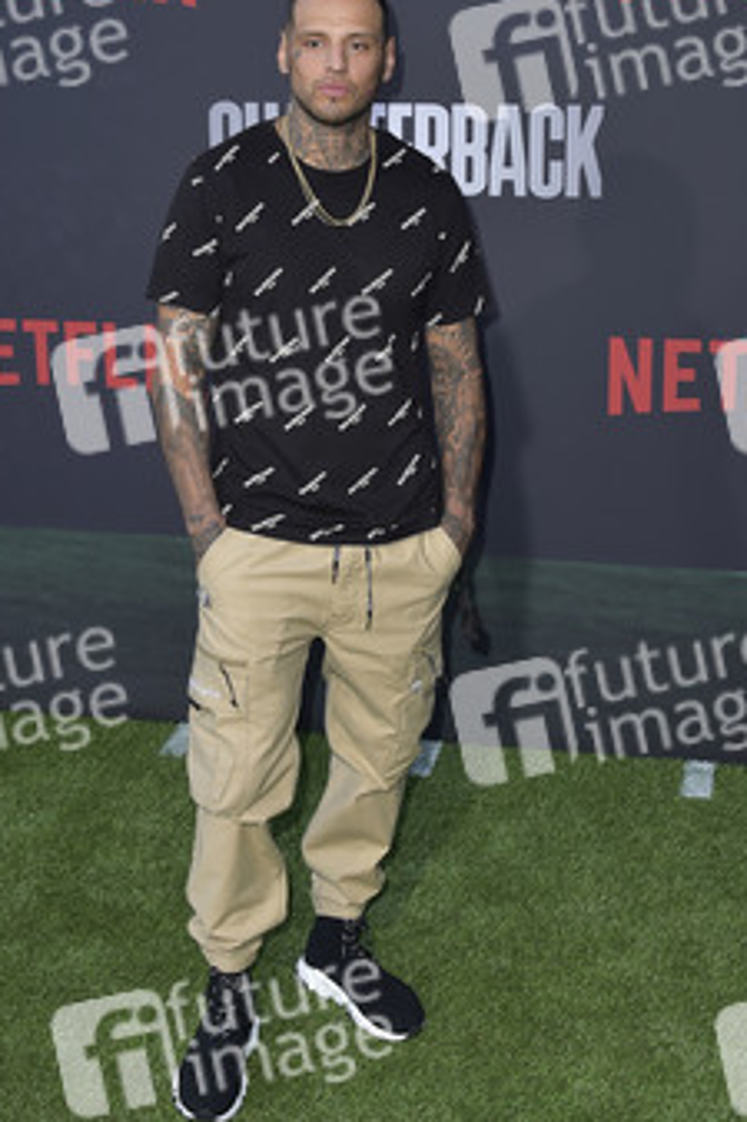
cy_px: 541
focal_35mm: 45
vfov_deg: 43.6
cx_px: 320
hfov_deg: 29.8
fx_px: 1402
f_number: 6.3
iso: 320
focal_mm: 38
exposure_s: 1/250
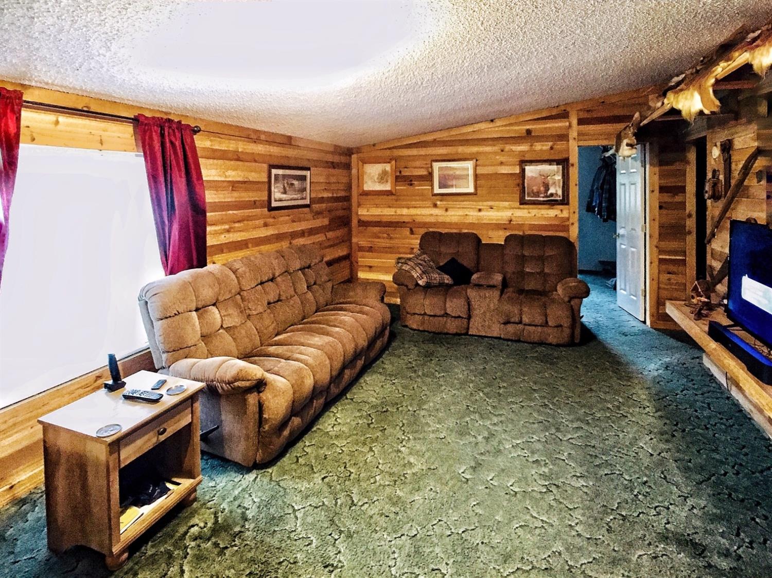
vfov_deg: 48.2
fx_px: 647
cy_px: 289
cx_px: 386
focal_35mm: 29
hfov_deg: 61.7
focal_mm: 4.15
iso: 640
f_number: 2.2
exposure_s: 1/15
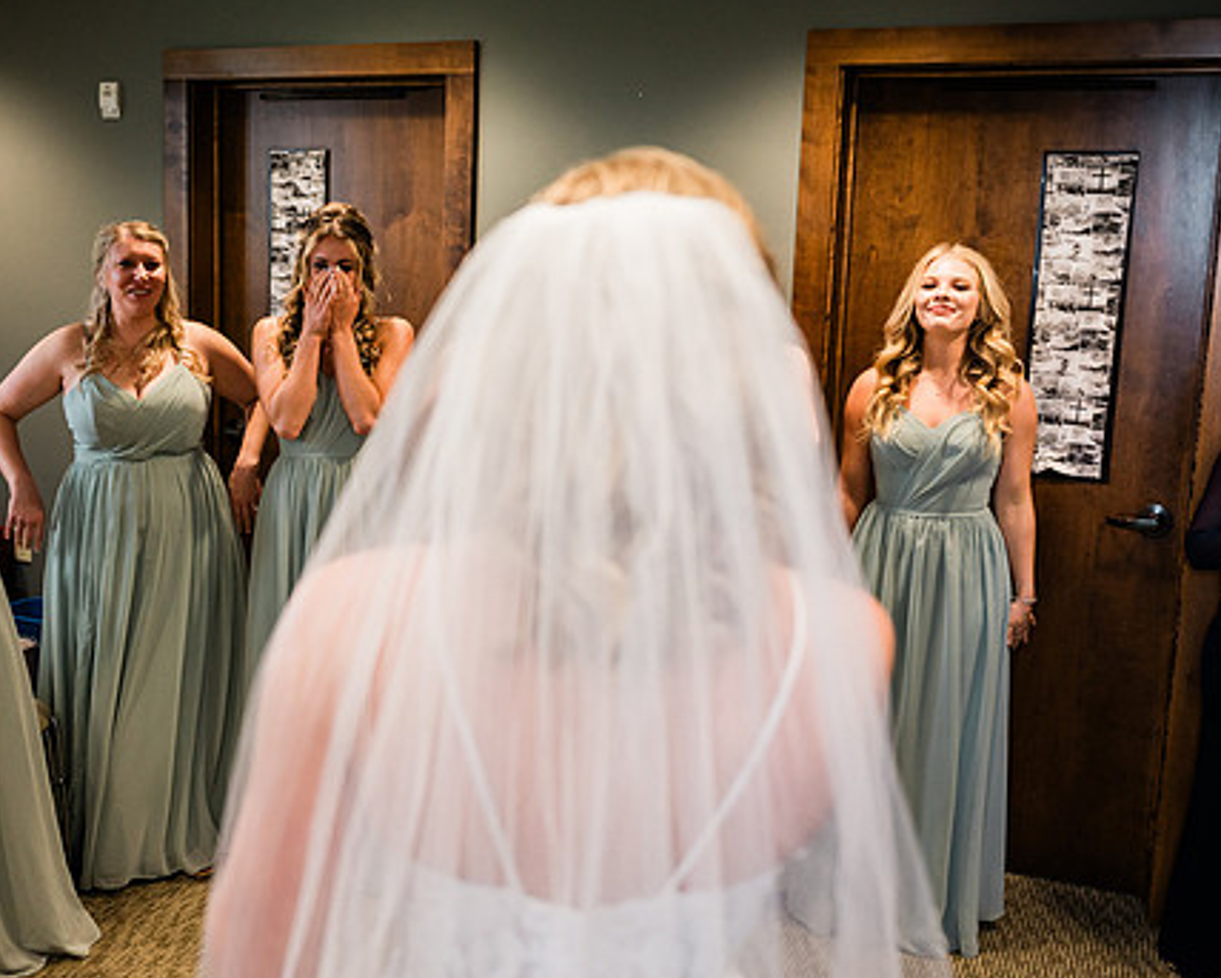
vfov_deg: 37.4
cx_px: 539
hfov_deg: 45.7
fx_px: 1446
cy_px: 468
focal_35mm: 40
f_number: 2.8
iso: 1000
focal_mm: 31.5
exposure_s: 1/200
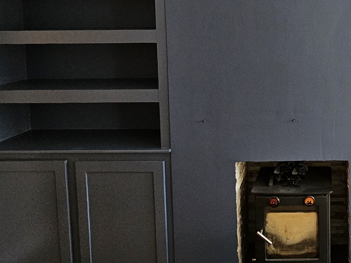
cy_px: 43
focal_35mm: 32
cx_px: 326
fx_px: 324
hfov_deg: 49.5
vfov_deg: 41.7
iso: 400
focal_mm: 2.2
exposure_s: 1/100
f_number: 2.2
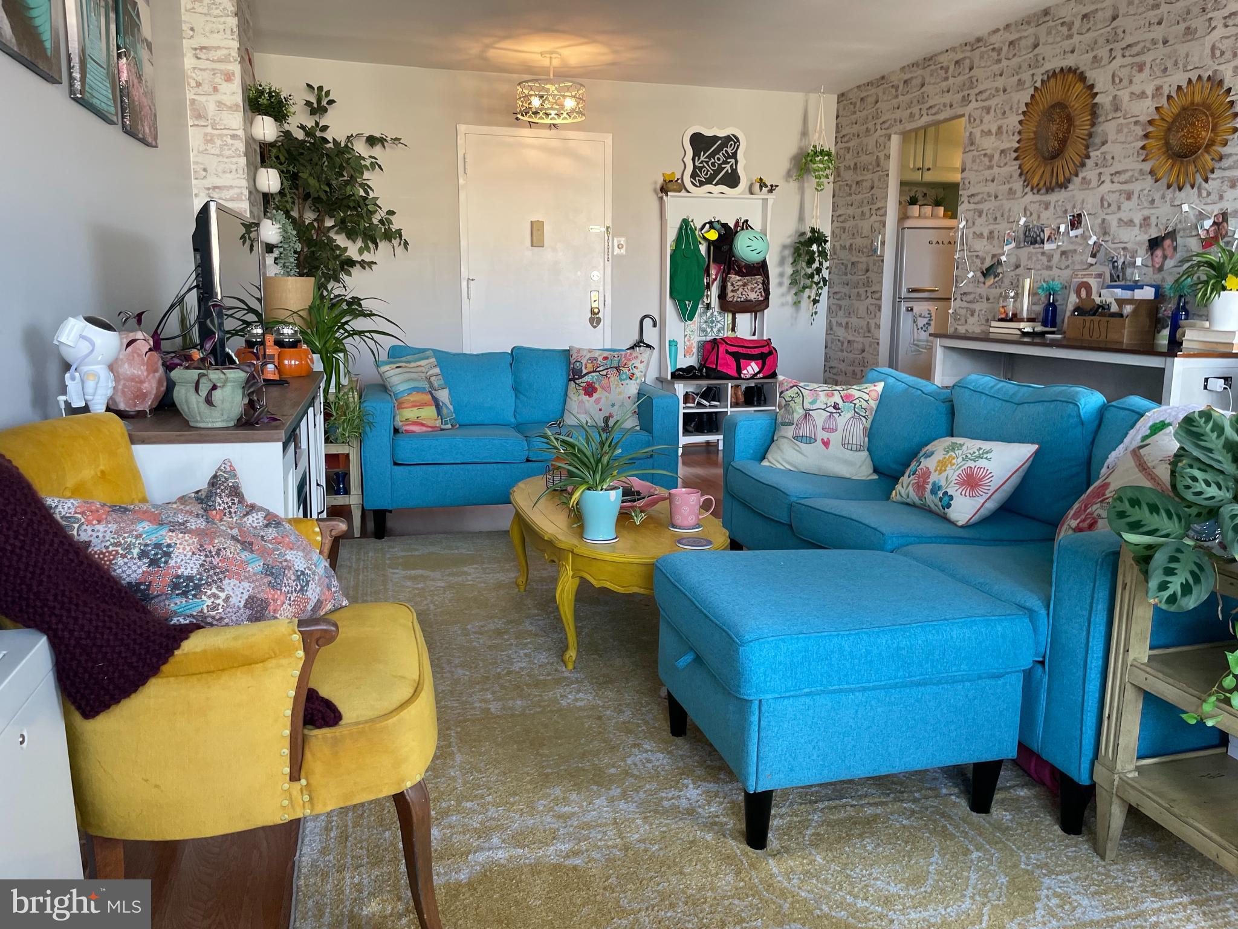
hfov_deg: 67.3
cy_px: 464
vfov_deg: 53.1
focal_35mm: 26
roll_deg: +0.2
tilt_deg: -10.0
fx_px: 930
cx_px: 619
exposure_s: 1/100
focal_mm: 4.2
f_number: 1.6
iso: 125
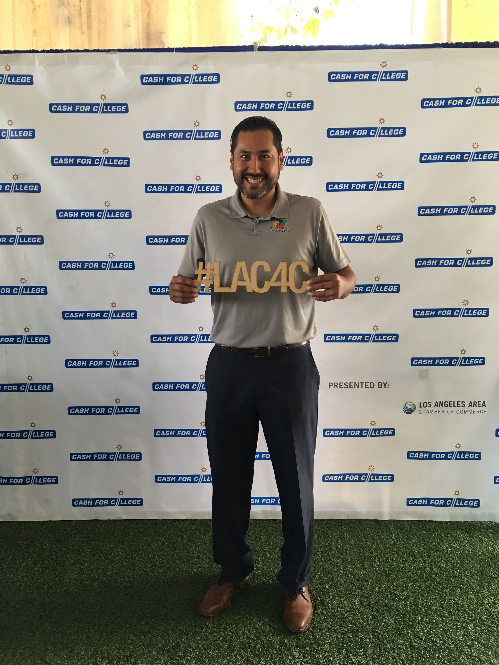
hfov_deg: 48.2
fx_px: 557
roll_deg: +0.1
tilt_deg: -9.2
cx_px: 250
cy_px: 332
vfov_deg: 61.7
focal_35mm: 29
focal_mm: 4.15
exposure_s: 1/30
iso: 64
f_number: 2.2
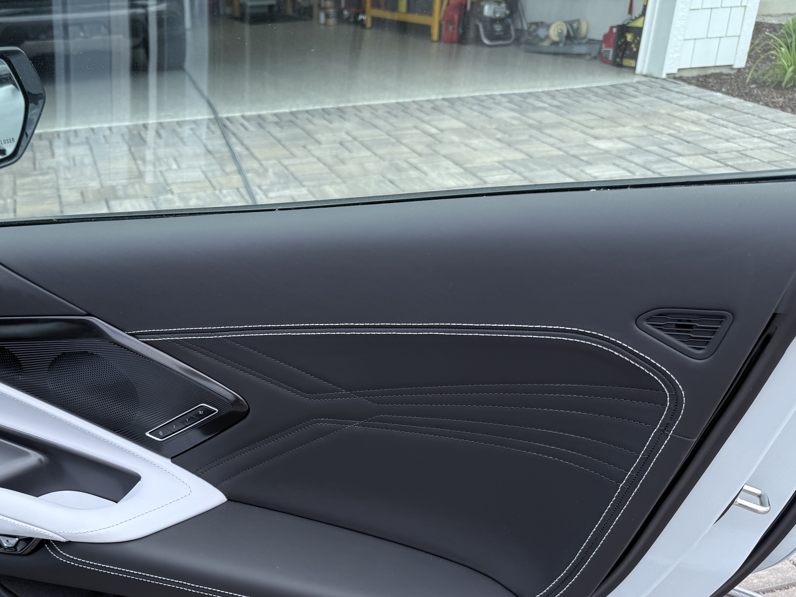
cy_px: 421
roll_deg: +2.8
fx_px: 782
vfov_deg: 41.0
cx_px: 252
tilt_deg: -30.0
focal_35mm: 34
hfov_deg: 52.7
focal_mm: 6.76
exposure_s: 1/849
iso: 80
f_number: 1.78
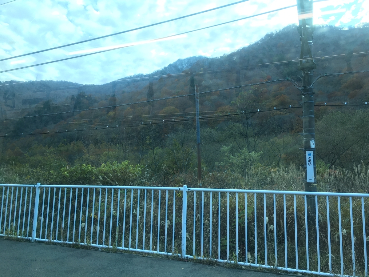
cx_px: 184
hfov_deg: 61.7
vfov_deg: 48.2
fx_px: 309
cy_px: 138
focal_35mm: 29
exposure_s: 1/30
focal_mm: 4.15
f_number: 2.2
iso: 32
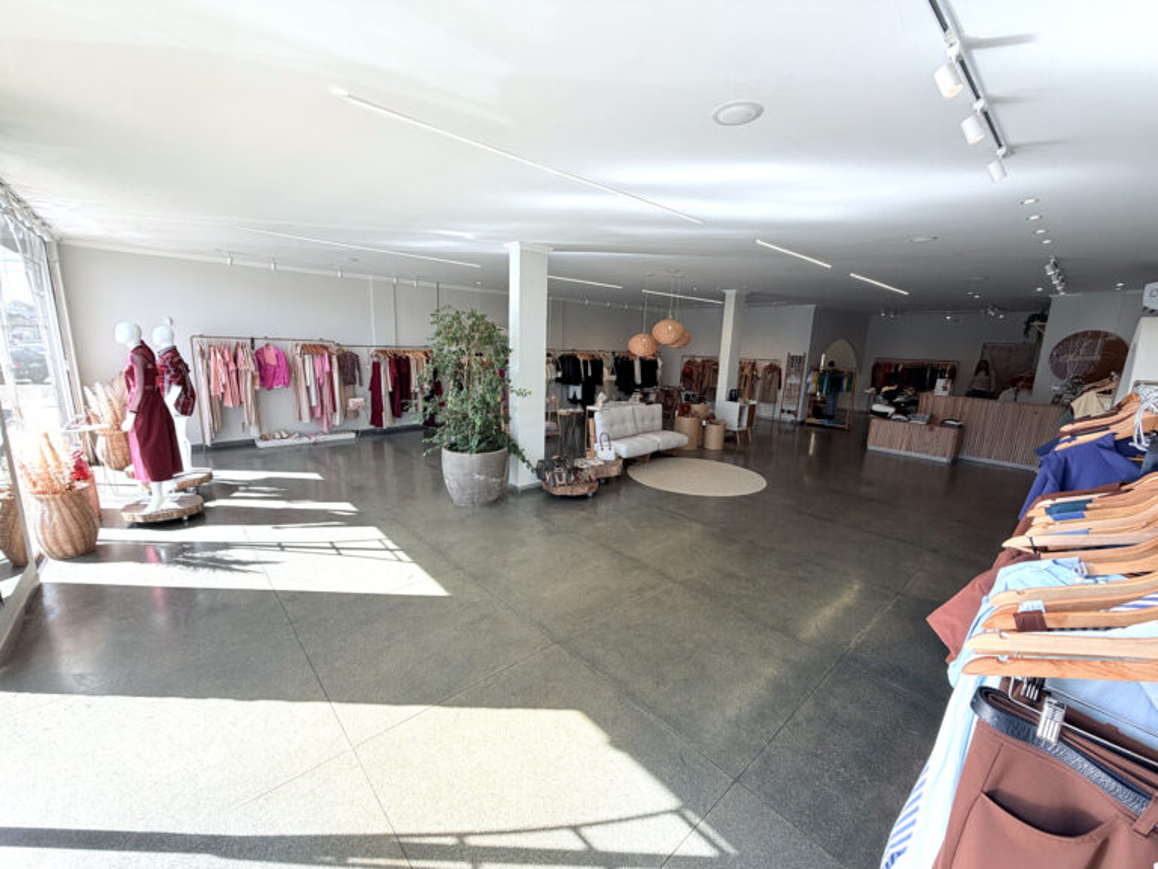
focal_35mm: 14
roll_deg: -0.3
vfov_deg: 85.7
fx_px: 468
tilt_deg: -11.9
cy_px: 434
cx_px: 579
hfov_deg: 102.1
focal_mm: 2.22
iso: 40
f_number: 2.2
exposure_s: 1/181
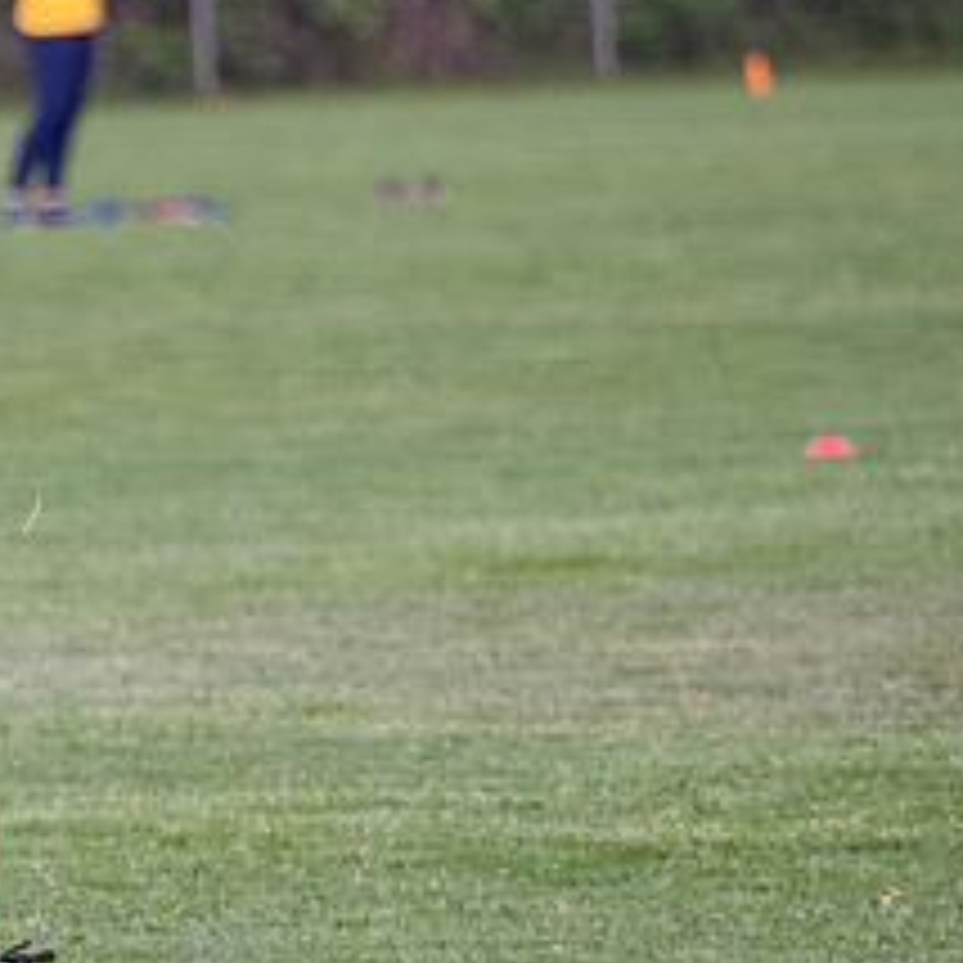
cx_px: -188
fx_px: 19986
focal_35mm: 635
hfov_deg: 2.8
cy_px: 169
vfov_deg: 2.8
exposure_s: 1/1000
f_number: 2.8
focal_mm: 125
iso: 1600
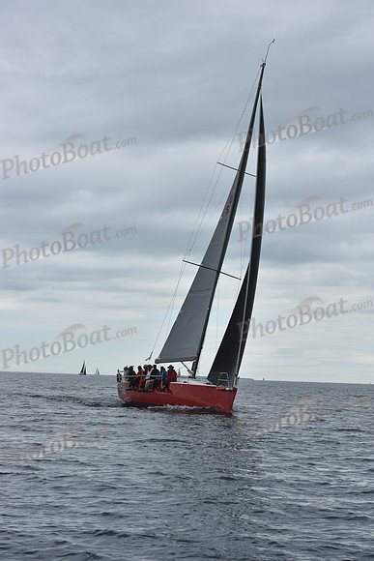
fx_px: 1090
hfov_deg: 19.5
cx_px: 187
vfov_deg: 28.8
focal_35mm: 70
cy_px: 280
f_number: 9
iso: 250
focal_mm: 70
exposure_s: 1/800
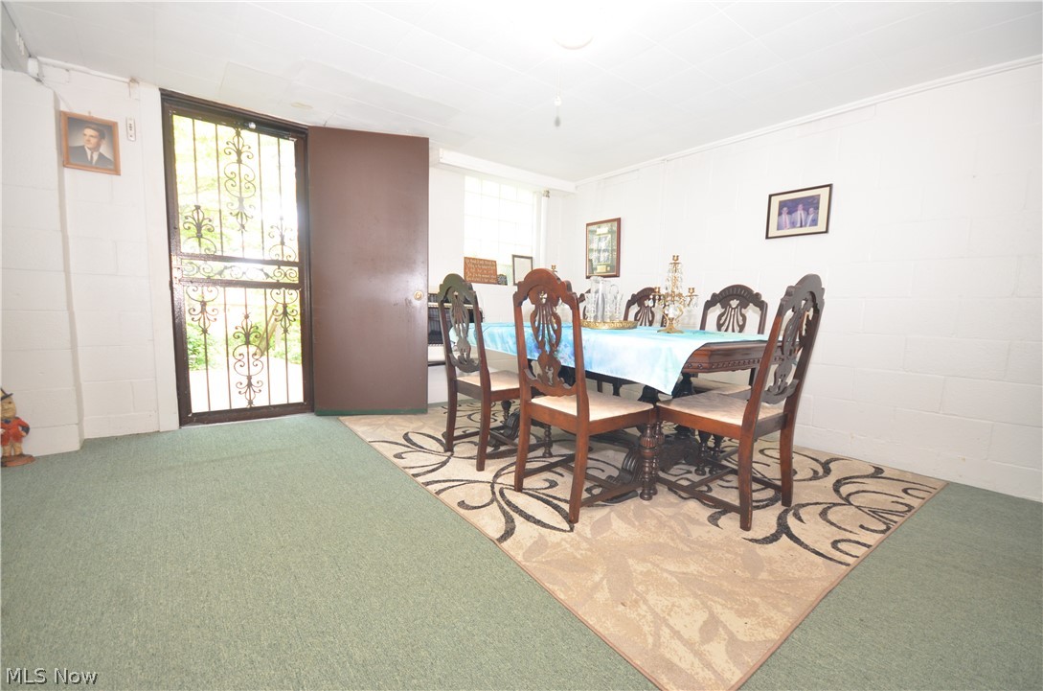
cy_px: 346
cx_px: 522
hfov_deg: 100.5
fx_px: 434
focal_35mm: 15
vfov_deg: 77.1
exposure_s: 1/60
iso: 800
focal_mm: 10
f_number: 4
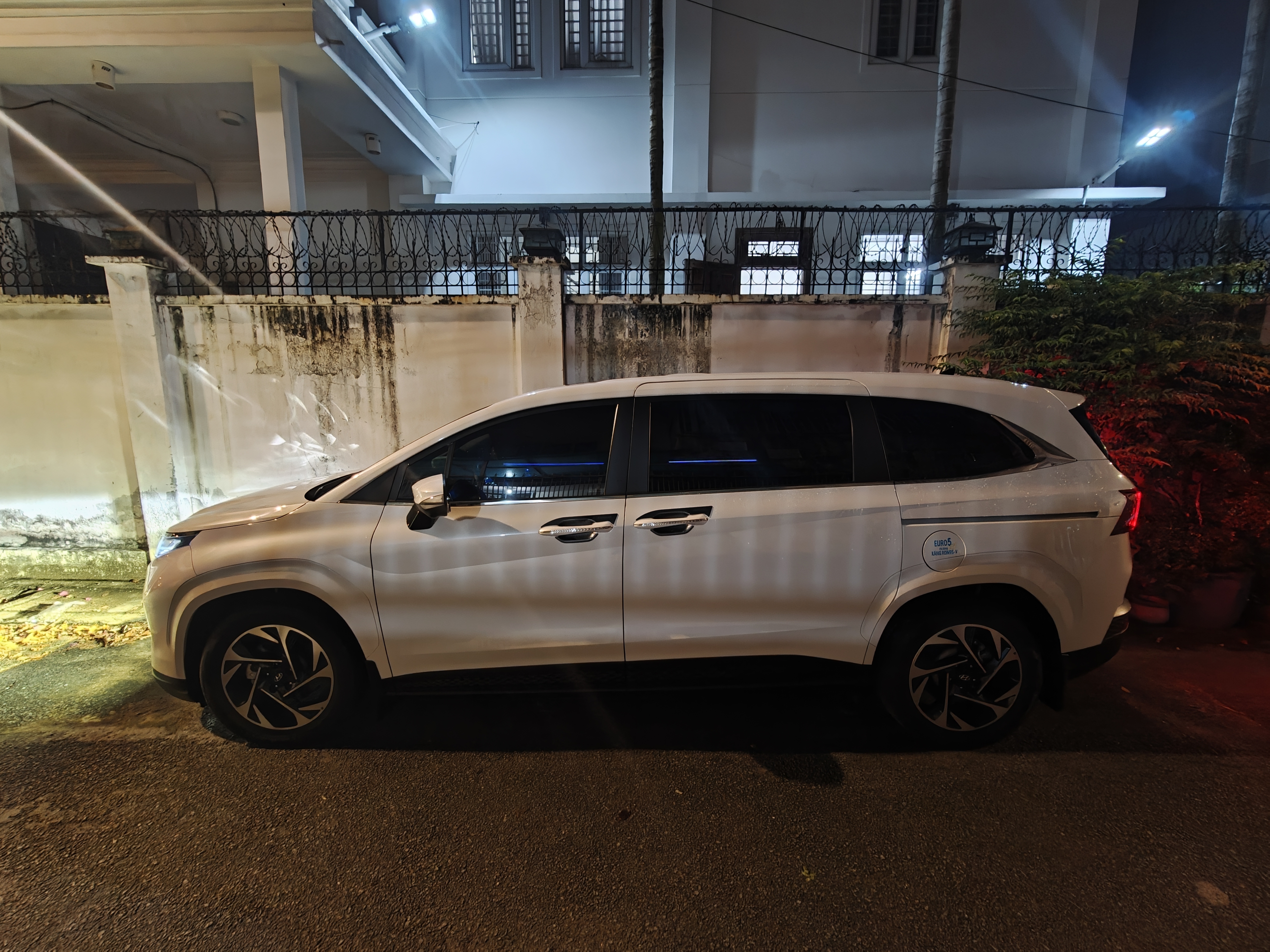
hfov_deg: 98.2
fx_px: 550
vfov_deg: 81.7
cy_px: 476
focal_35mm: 15
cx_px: 635
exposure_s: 1/14
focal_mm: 2.3
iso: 4000
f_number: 2
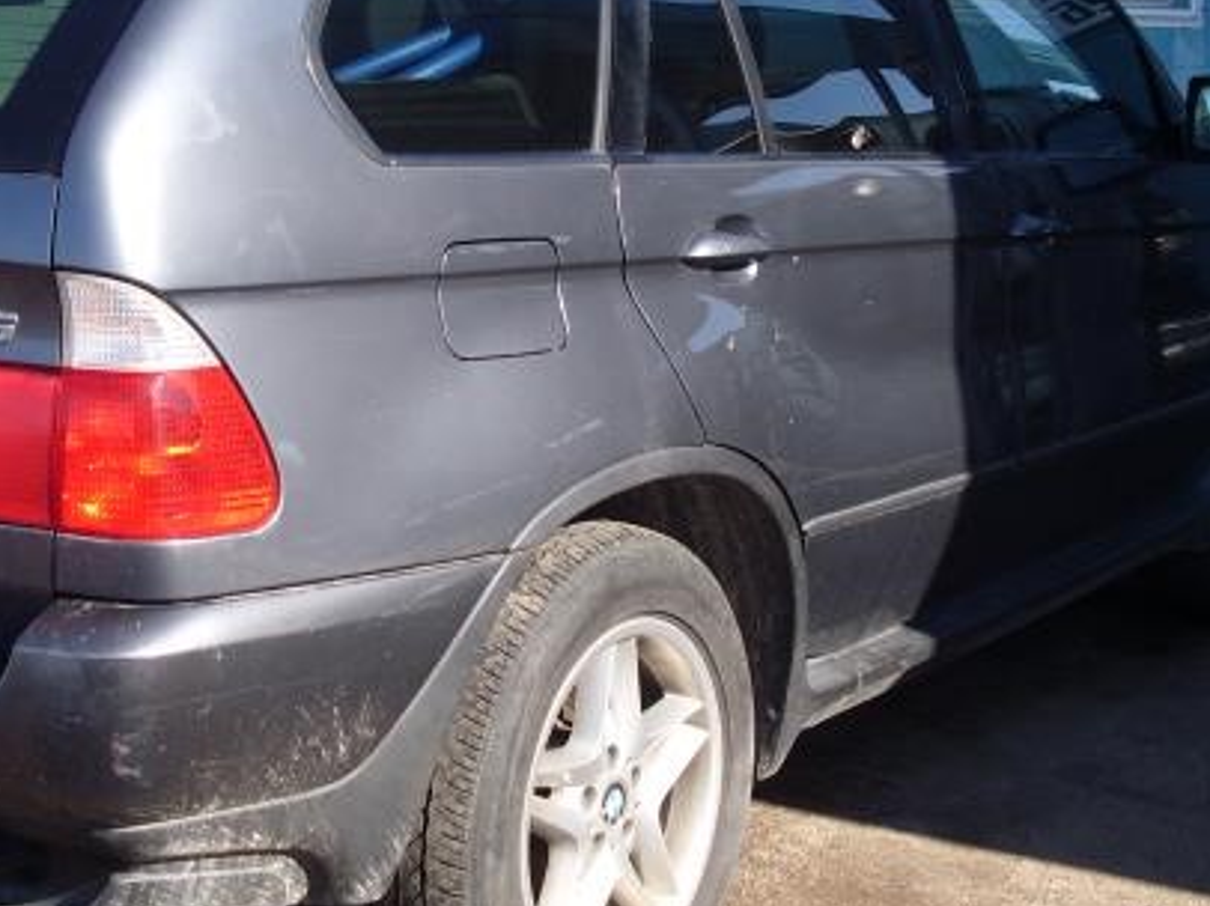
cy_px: 435
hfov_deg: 27.3
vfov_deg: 20.7
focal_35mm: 71
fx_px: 2480
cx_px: 453
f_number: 3.1
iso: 80
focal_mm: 6.3
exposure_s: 1/500
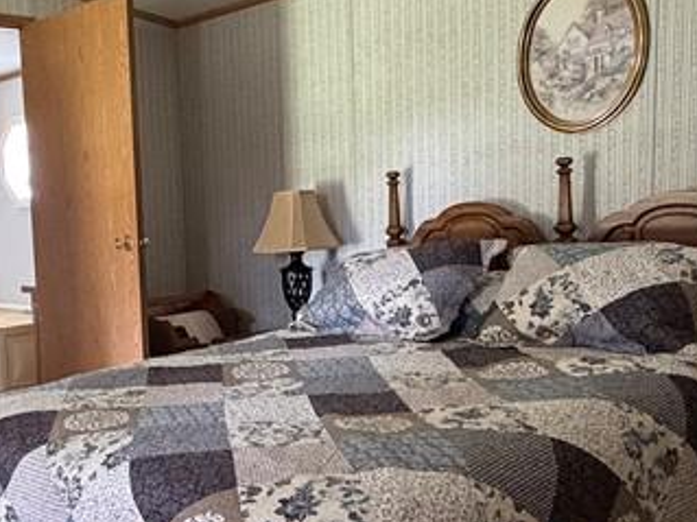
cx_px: 168
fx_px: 906
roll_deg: +3.0
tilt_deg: -7.8
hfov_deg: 40.8
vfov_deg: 31.9
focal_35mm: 45
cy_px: 343
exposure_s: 1/60
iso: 640
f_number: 2.2
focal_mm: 2.22
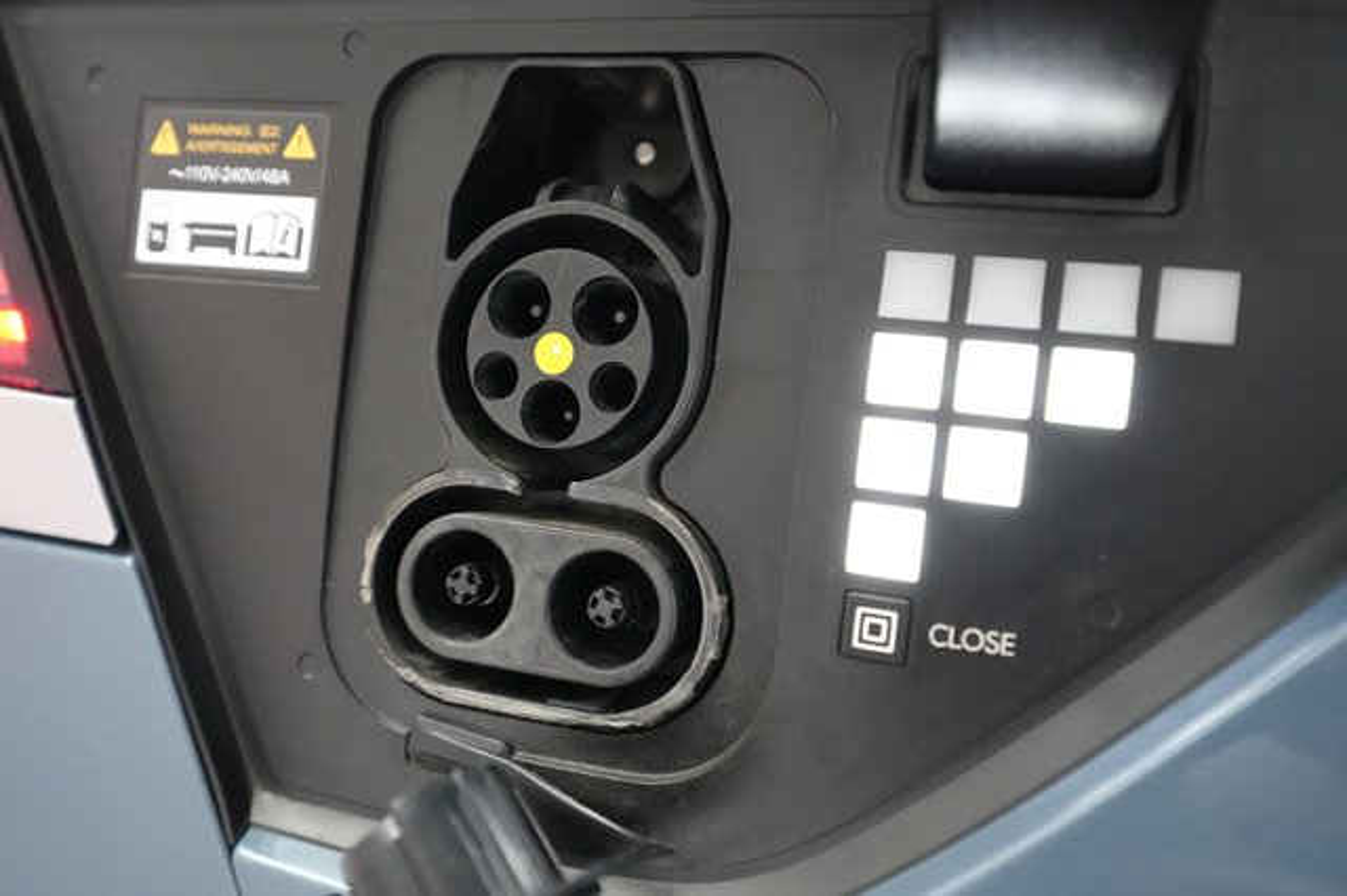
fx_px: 1047
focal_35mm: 28
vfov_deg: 46.4
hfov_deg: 65.5
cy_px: 448
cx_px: 674
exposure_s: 1/160
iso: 8000
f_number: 4
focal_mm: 28
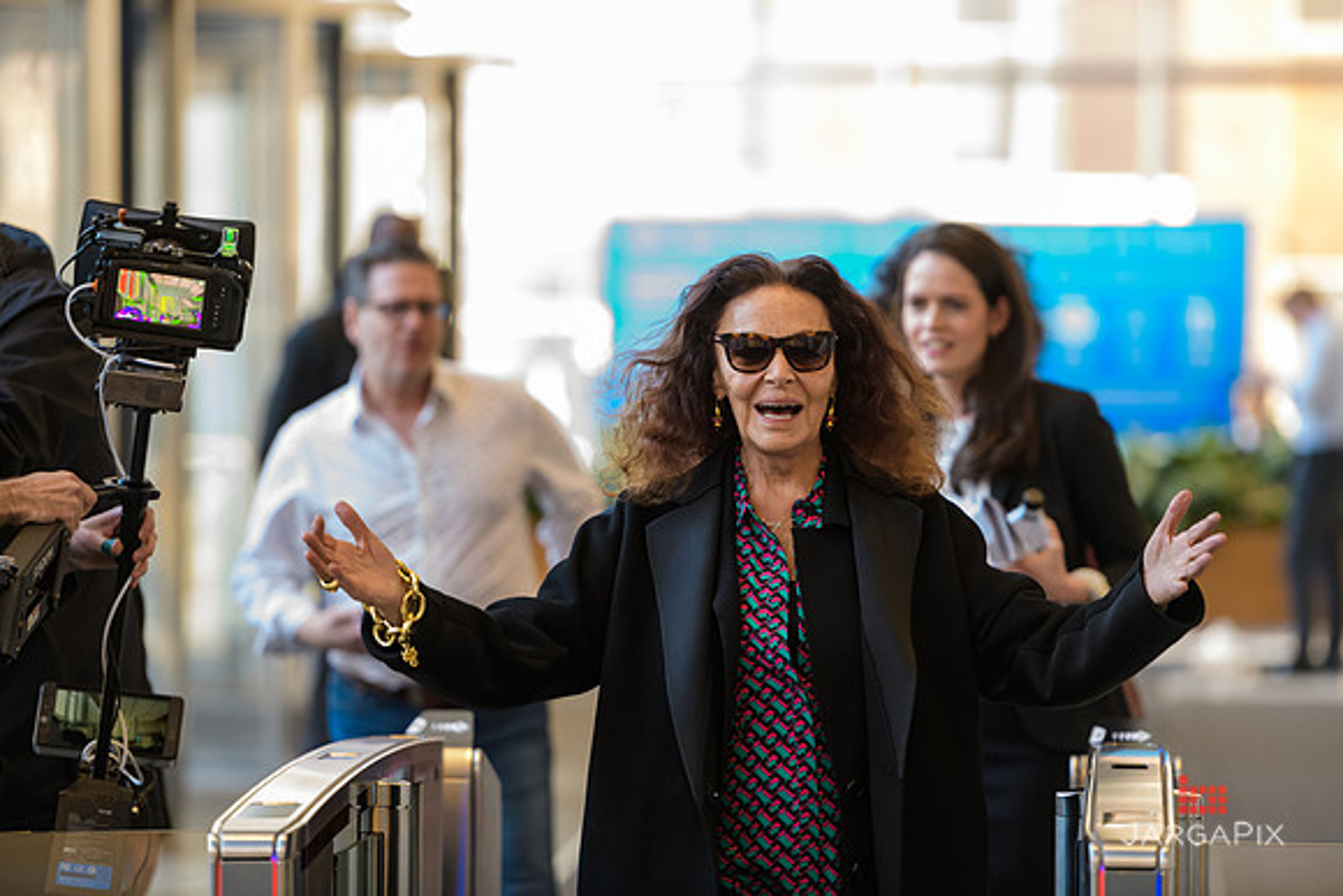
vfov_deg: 7.2
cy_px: 448
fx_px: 7089
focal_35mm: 190
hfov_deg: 10.8
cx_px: 672
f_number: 3.2
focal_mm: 190
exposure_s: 1/125
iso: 1250
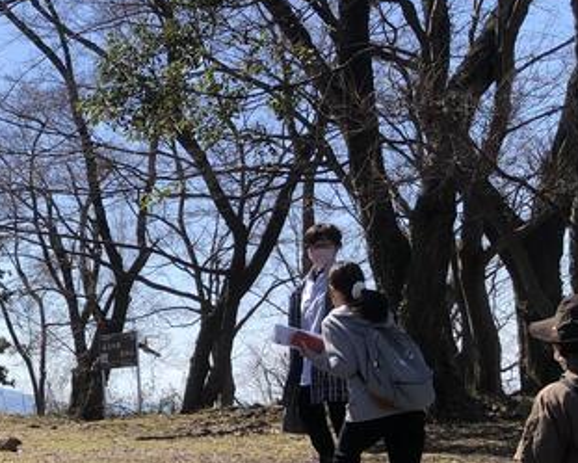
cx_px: -54
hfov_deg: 26.5
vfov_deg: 22.8
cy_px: 377
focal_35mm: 66
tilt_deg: +5.3
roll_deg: +3.4
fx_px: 1129
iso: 20
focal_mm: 3.99
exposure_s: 1/1453
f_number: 1.8
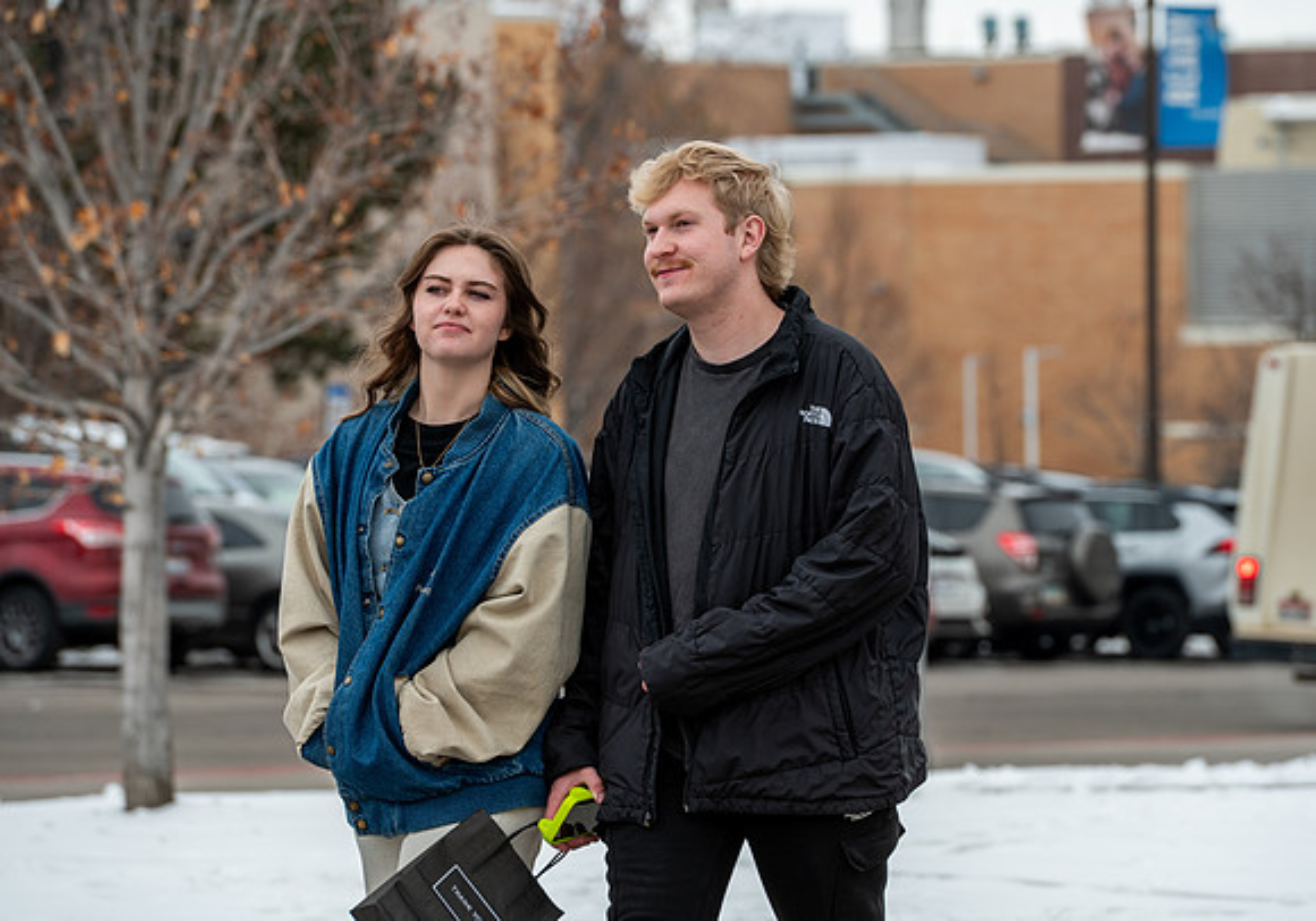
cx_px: 692
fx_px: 7688
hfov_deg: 9.8
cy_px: 460
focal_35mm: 207
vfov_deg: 6.9
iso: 160
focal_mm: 200
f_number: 8
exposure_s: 1/400
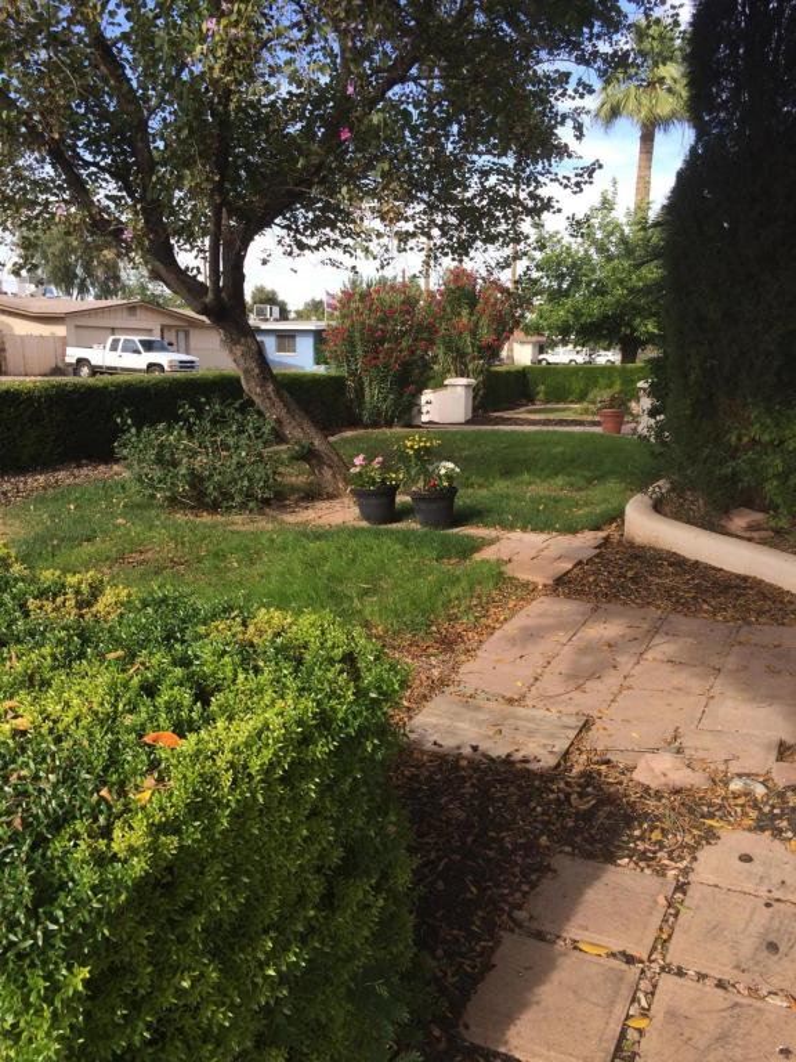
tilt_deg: -9.9
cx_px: 398
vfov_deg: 61.7
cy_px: 531
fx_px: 889
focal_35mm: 29
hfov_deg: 48.2
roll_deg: +2.2
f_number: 2.2
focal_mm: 4.15
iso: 32
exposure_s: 1/733
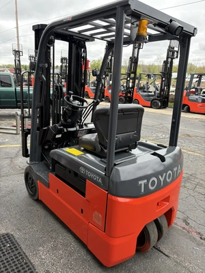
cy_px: 136
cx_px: 102
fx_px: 205
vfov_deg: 67.3
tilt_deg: -16.2
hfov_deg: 53.1
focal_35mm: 26
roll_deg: -0.3
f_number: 1.6
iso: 64
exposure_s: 1/313
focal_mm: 5.96
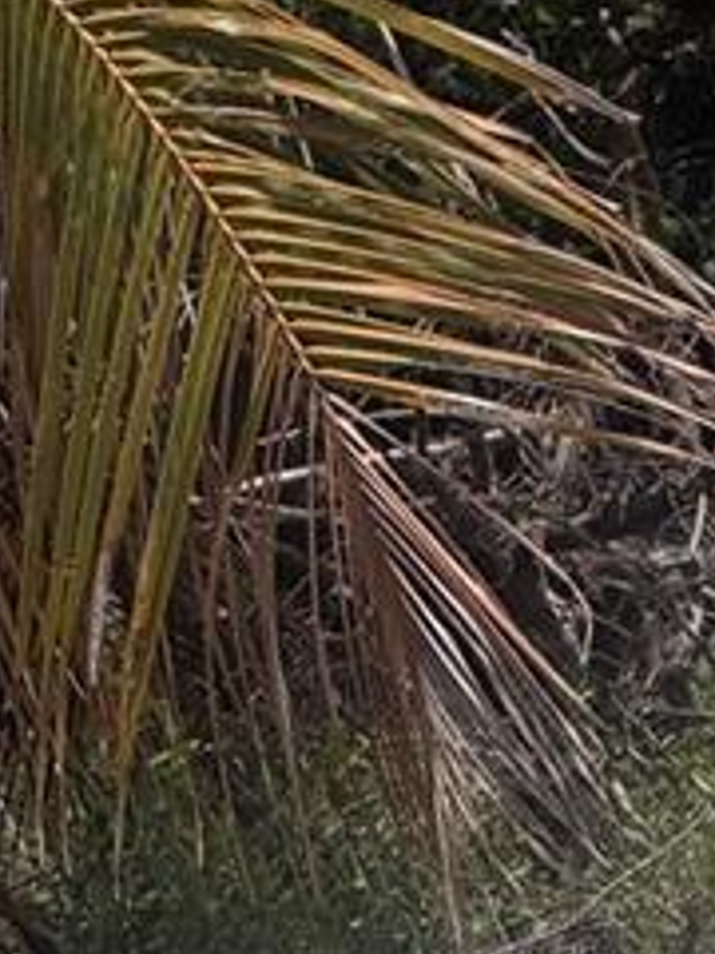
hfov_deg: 3.0
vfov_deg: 3.9
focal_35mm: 500
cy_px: 2067
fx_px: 13770
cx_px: -159
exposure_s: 1/1033
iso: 20
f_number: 2.8
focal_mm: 16.89
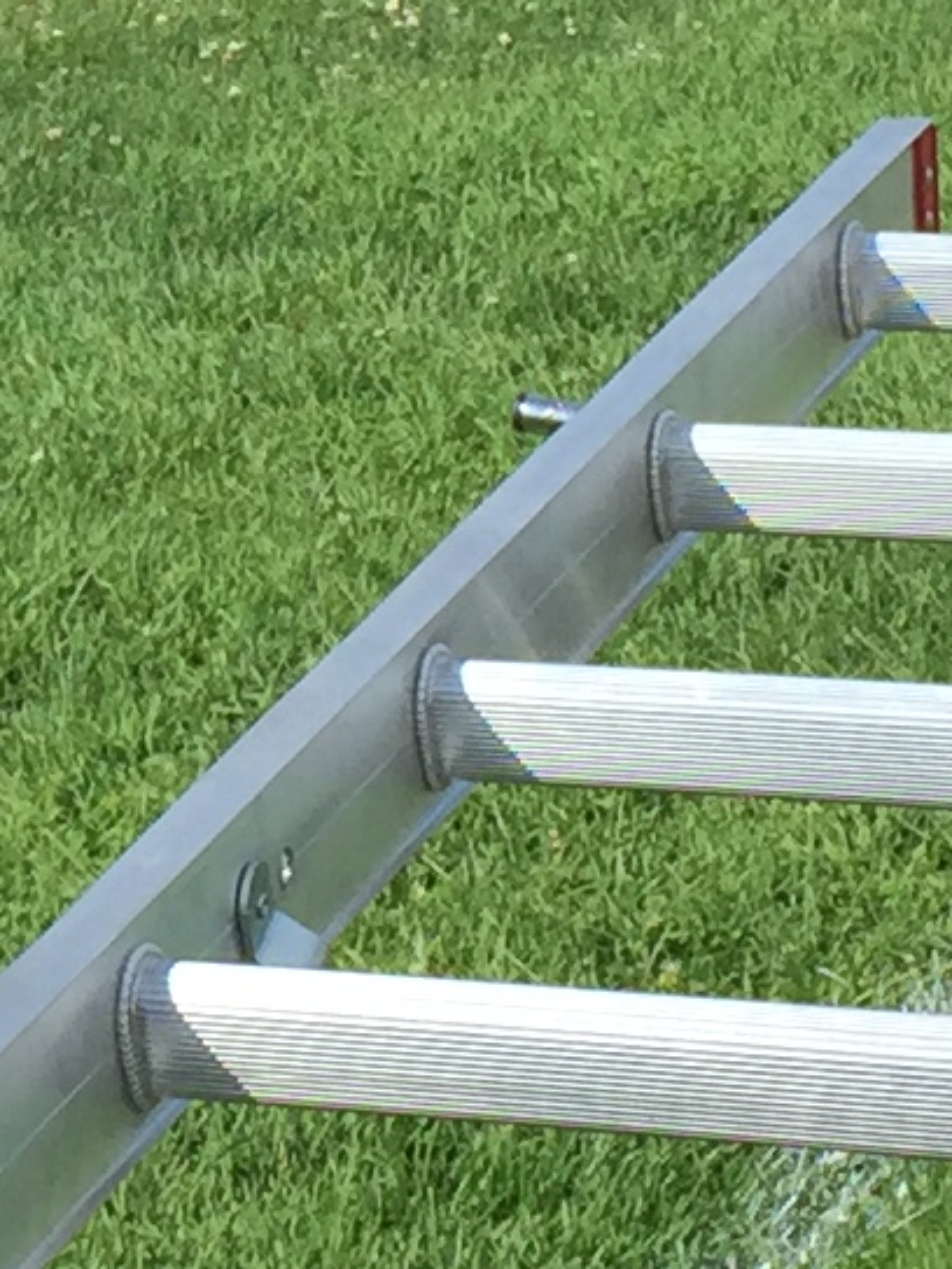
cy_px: -79
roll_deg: +1.9
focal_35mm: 174
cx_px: -590
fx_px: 6380
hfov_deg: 8.3
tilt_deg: -11.4
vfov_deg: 11.2
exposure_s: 1/1980
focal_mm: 4.15
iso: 32
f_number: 2.2
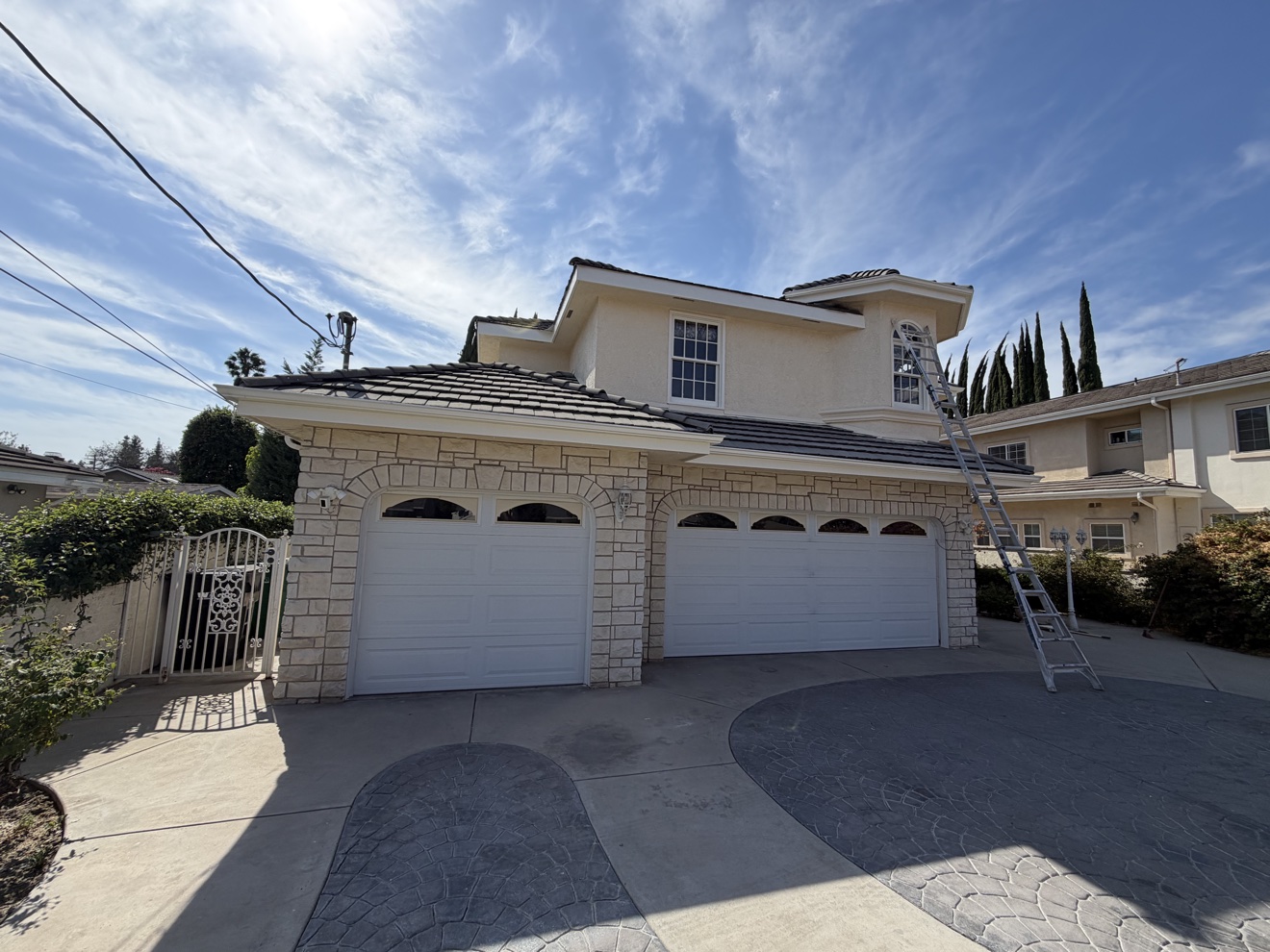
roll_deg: -0.7
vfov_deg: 85.7
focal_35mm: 14
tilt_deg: +6.5
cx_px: 635
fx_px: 514
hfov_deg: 102.1
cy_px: 476
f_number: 2.2
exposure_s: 1/1259
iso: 25
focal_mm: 2.22
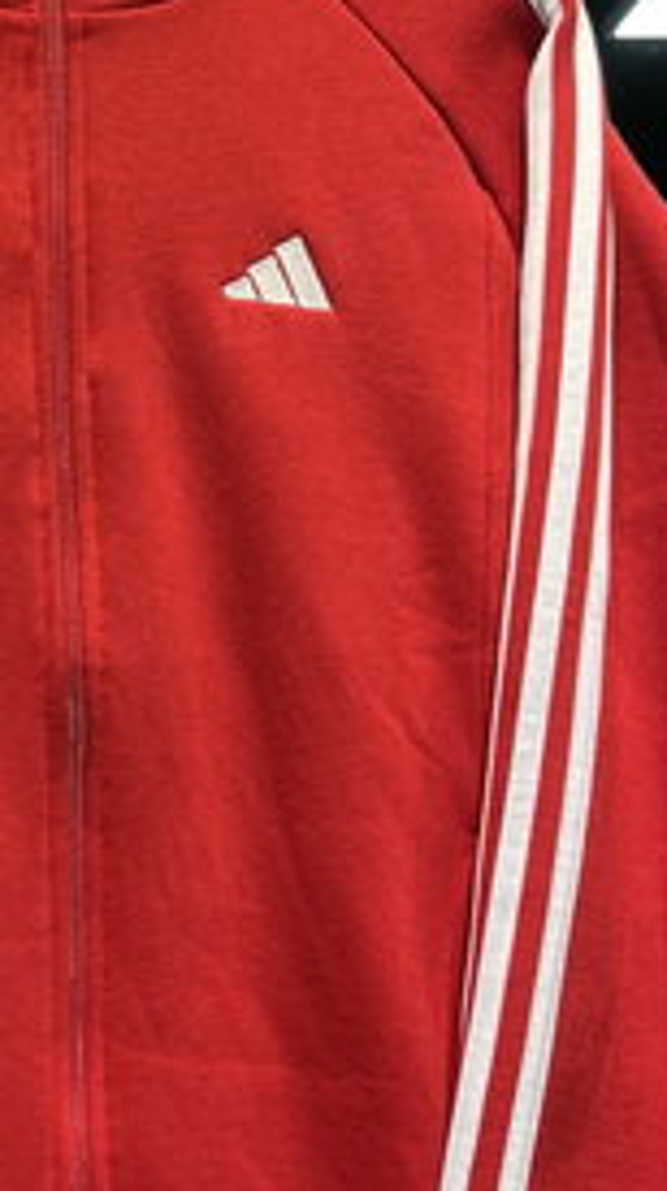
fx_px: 1735
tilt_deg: +3.1
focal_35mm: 55
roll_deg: +1.6
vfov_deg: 37.9
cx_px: 35
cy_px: 652
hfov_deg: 21.2
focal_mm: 5.1
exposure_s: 1/100
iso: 80
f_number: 1.6
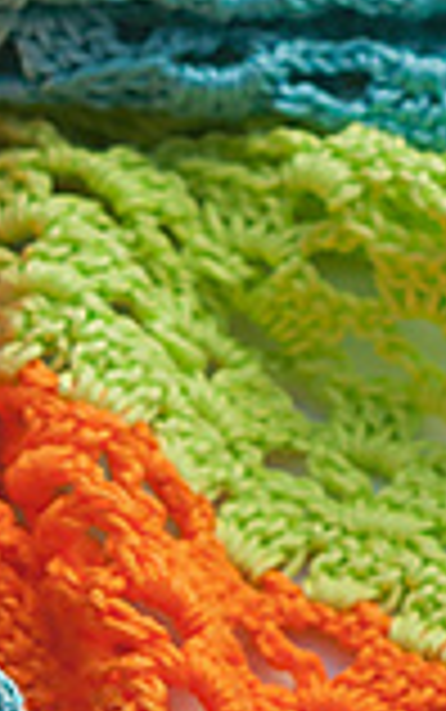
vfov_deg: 5.6
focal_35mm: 373
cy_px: 176
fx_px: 7241
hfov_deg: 3.5
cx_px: 516
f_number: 5.6
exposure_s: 1/500
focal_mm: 60
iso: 100
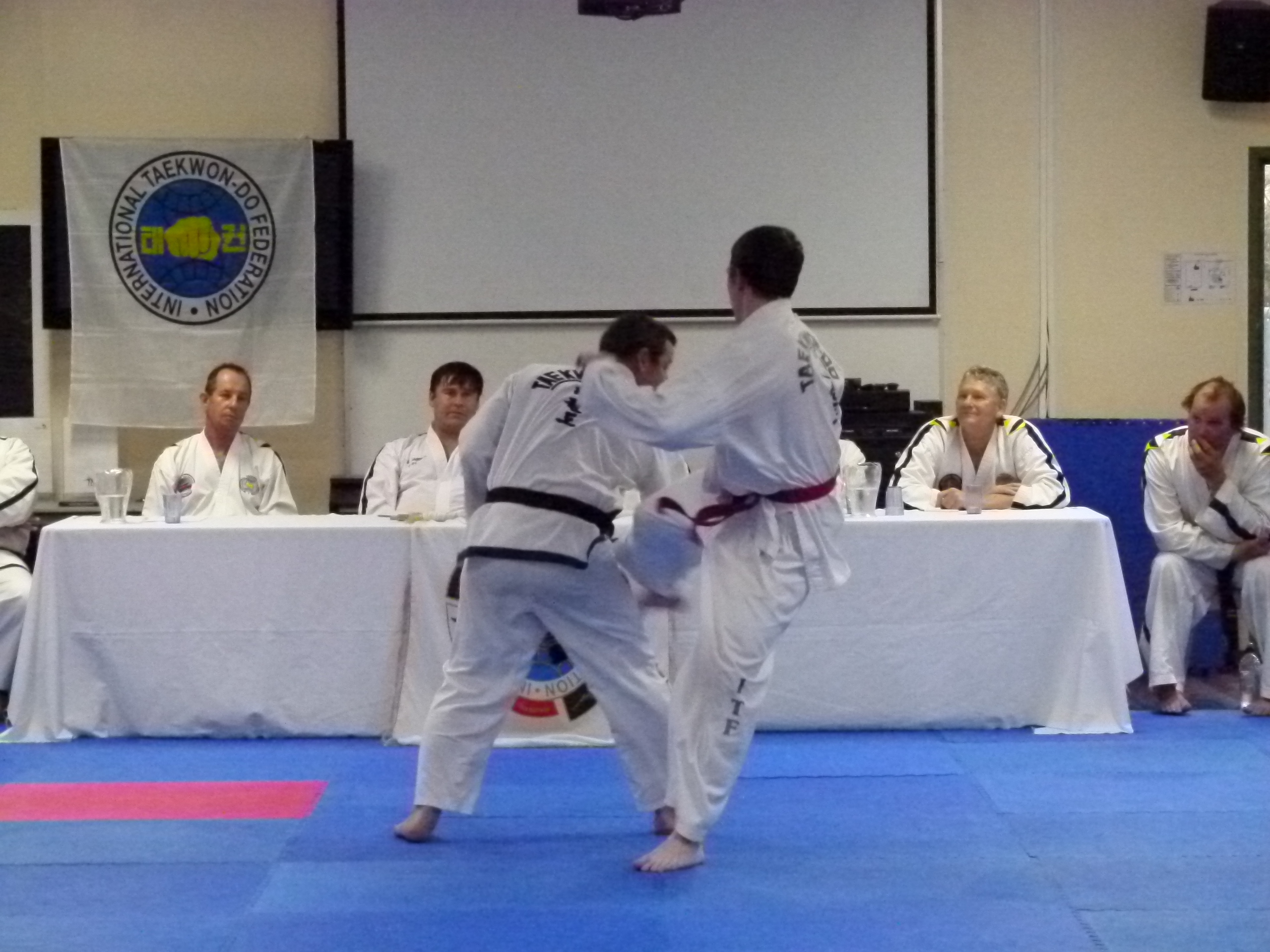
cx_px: 635
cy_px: 476
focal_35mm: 113
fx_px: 4146
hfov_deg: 17.4
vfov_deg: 13.1
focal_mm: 20.4
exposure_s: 1/100
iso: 1600
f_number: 3.5
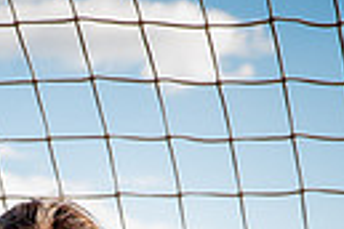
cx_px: 48
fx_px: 1930
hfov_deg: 10.1
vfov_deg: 6.4
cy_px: 583
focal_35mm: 202
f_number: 5.6
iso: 125
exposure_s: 1/320
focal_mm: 58
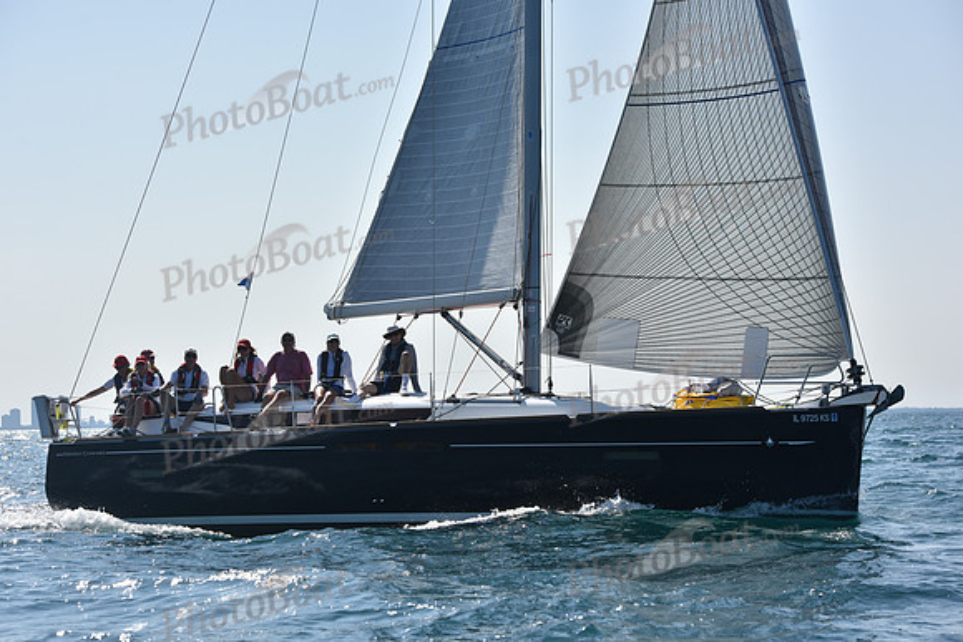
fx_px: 2542
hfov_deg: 21.5
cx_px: 482
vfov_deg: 14.4
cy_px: 321
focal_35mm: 95
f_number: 7.1
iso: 250
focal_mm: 95
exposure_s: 1/2000
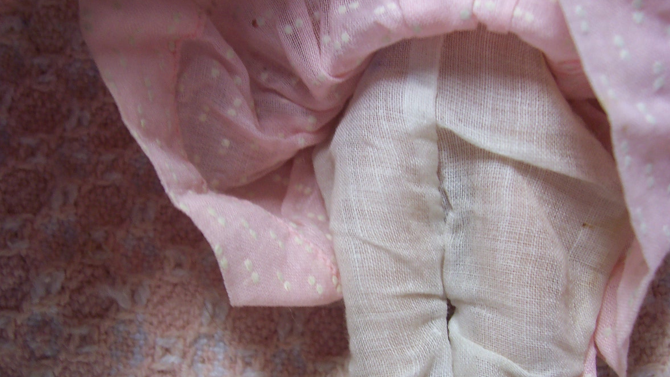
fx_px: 728
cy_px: 250
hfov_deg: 49.4
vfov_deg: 28.8
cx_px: 332
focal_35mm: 41
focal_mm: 5.6
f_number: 2.8
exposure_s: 1/30
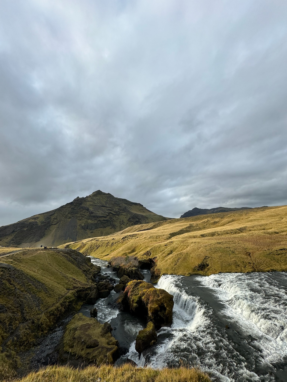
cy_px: 191
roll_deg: +0.7
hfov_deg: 85.7
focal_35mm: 14
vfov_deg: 102.1
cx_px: 144
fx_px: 155
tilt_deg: +15.1
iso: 40
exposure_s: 1/889
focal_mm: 2.22
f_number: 2.2
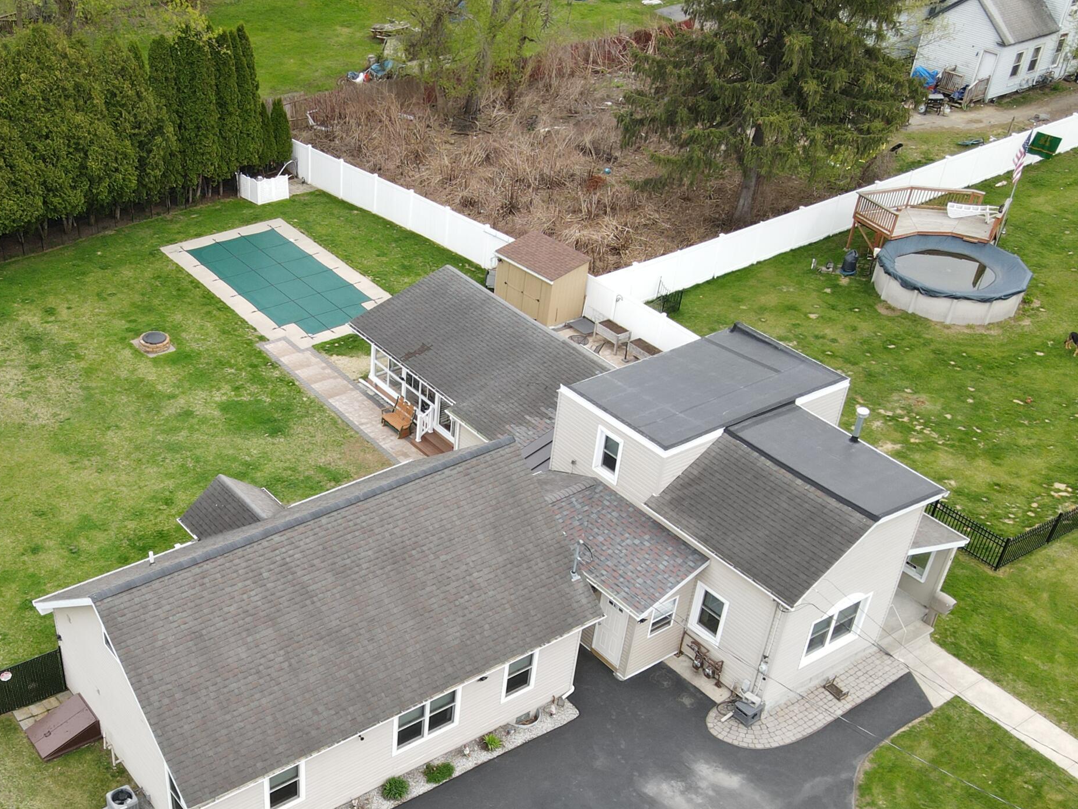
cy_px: 592
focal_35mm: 39
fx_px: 1215
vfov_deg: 36.1
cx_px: 338
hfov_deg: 46.9
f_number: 2.8
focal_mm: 4.5
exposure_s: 1/160
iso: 100
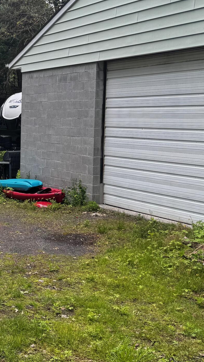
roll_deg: -0.7
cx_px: -166
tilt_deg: -5.5
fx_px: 539
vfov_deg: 37.1
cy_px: 152
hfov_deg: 17.4
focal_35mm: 56
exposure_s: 1/390
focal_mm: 6.76
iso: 80
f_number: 1.78
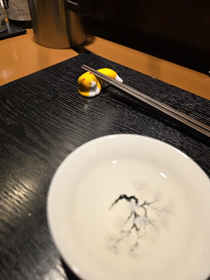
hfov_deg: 58.9
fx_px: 186
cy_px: 140
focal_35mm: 23
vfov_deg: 73.9
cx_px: 105
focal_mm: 6.3
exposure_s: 1/120
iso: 160
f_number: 1.7
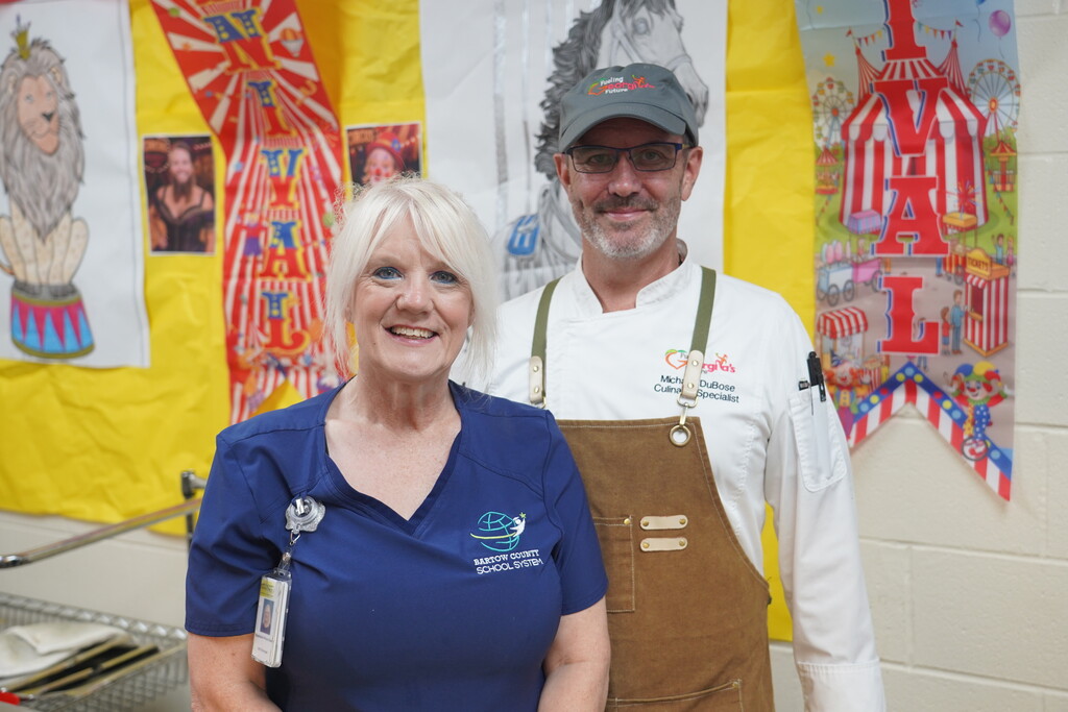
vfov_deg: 29.3
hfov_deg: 42.7
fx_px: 1365
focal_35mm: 46
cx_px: 534
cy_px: 356
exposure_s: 1/160
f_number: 4
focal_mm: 46
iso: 800
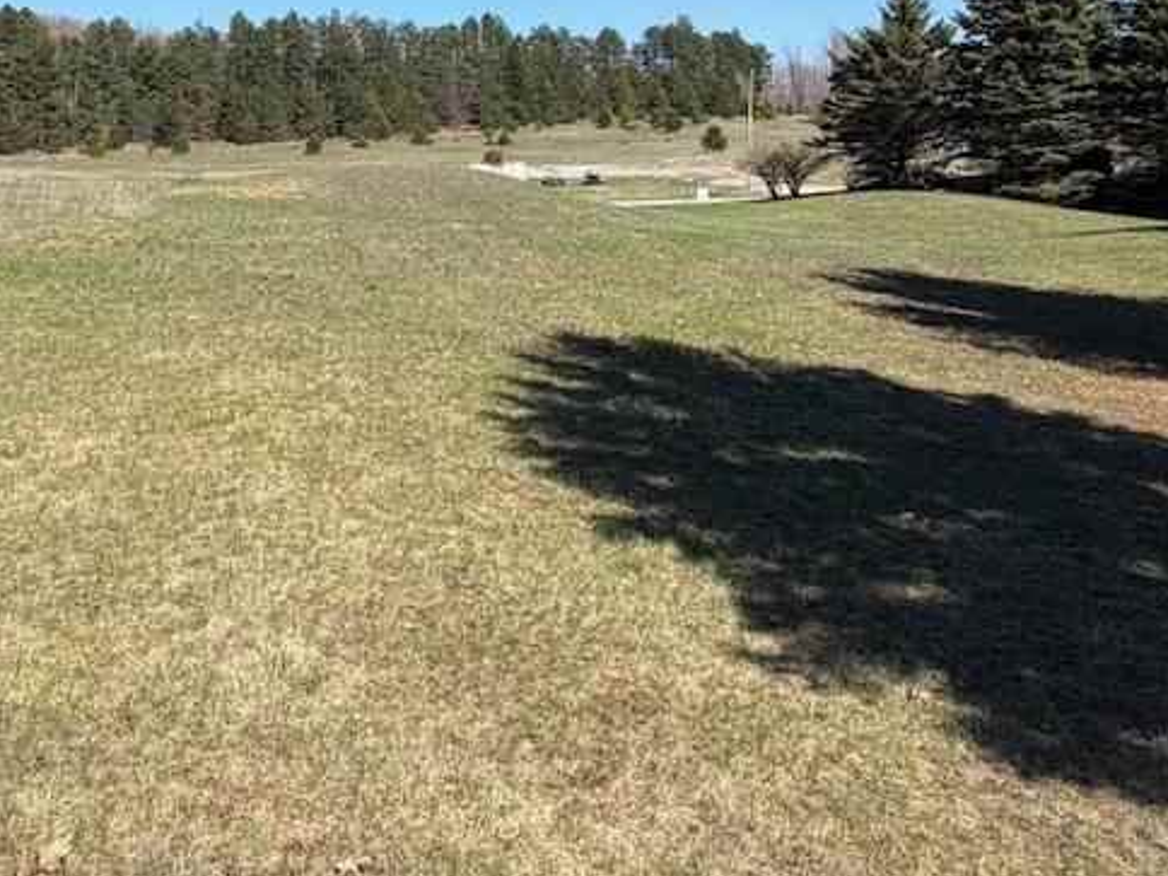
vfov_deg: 37.5
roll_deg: -0.6
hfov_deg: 49.4
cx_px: 403
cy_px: 200
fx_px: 1248
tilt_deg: -1.7
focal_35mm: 37
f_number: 2.2
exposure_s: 1/770
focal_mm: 2.22
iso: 25
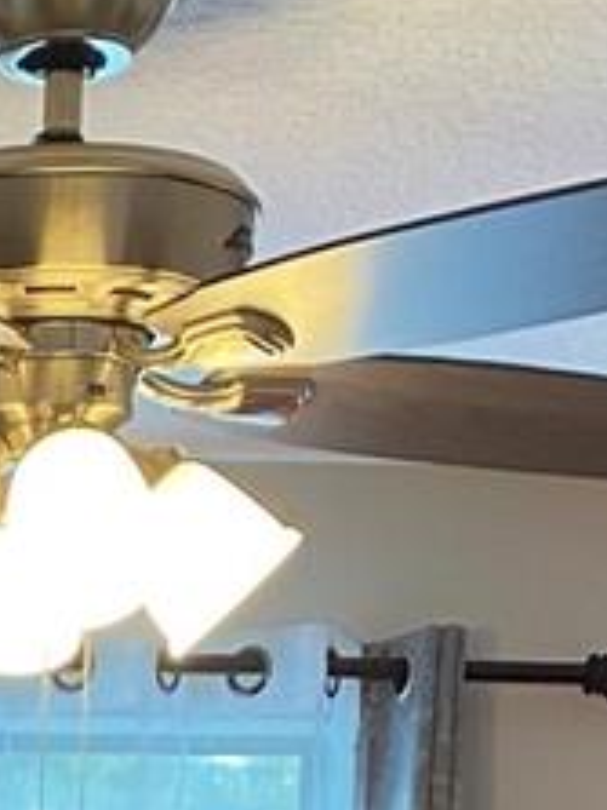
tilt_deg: -8.0
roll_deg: -0.7
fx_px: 3276
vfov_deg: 12.2
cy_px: 1714
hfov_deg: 10.0
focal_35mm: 140
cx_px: -491
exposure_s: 1/60
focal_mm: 4.25
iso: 80
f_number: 1.8
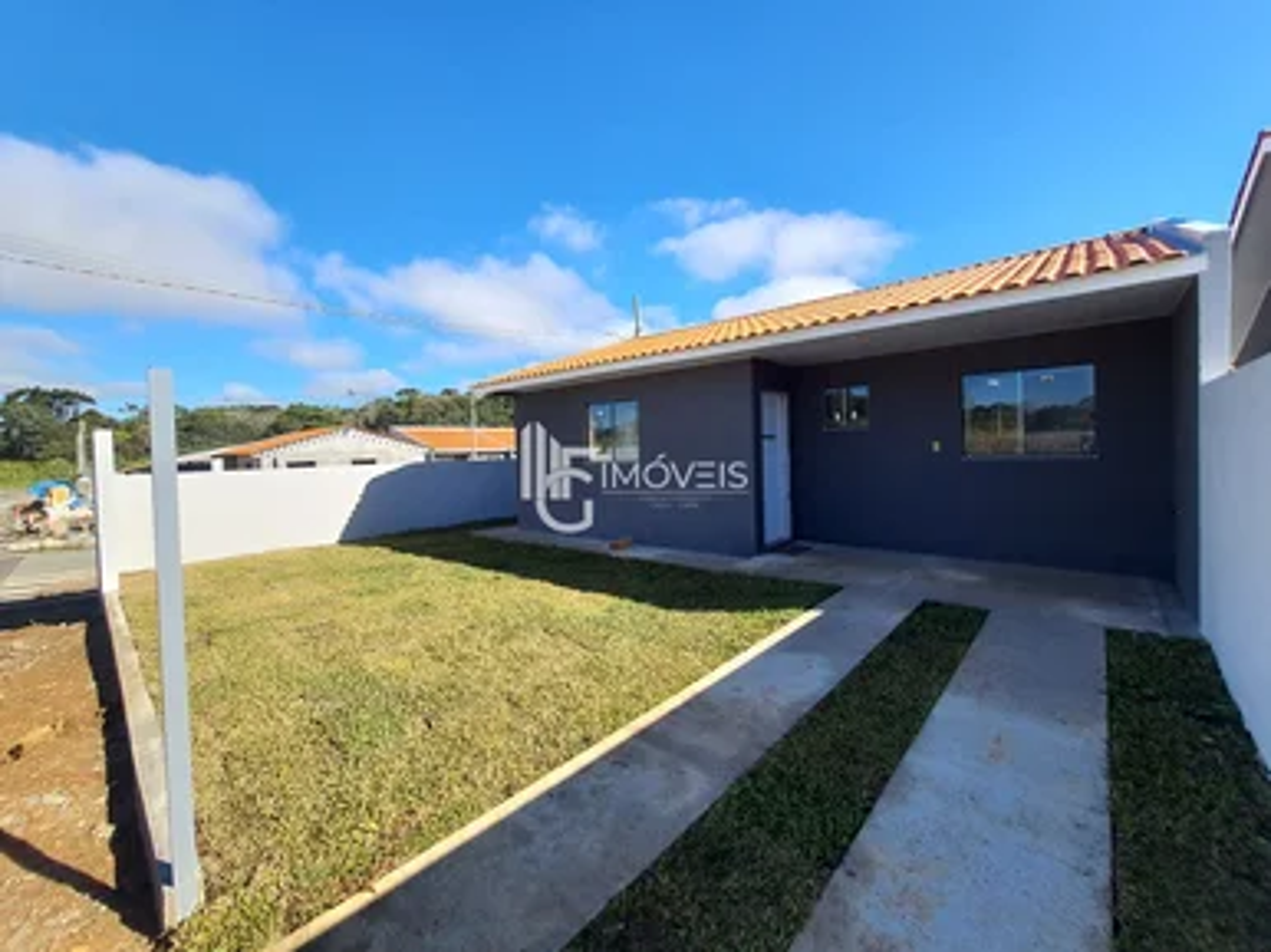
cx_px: 636
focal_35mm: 13
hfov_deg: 106.2
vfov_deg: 89.9
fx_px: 477
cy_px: 476
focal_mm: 1.74
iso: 50
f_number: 2.2
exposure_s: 1/750
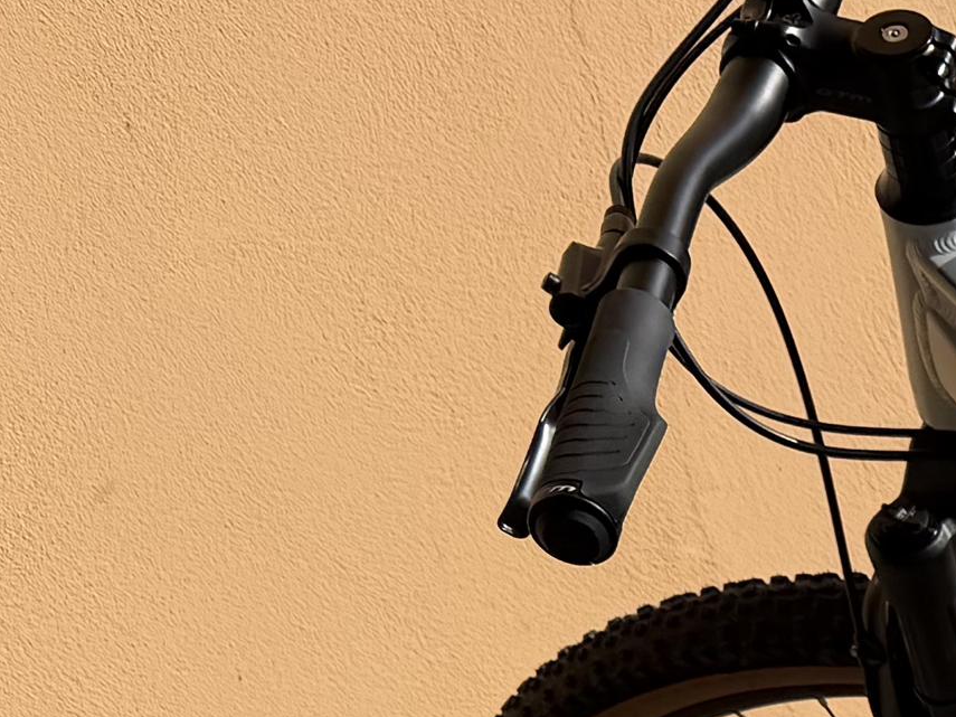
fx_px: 3176
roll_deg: +8.0
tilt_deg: -34.5
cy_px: 1383
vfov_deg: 11.7
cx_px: 1687
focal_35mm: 115
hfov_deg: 15.0
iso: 80
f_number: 1.78
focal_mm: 6.76
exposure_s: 1/9091
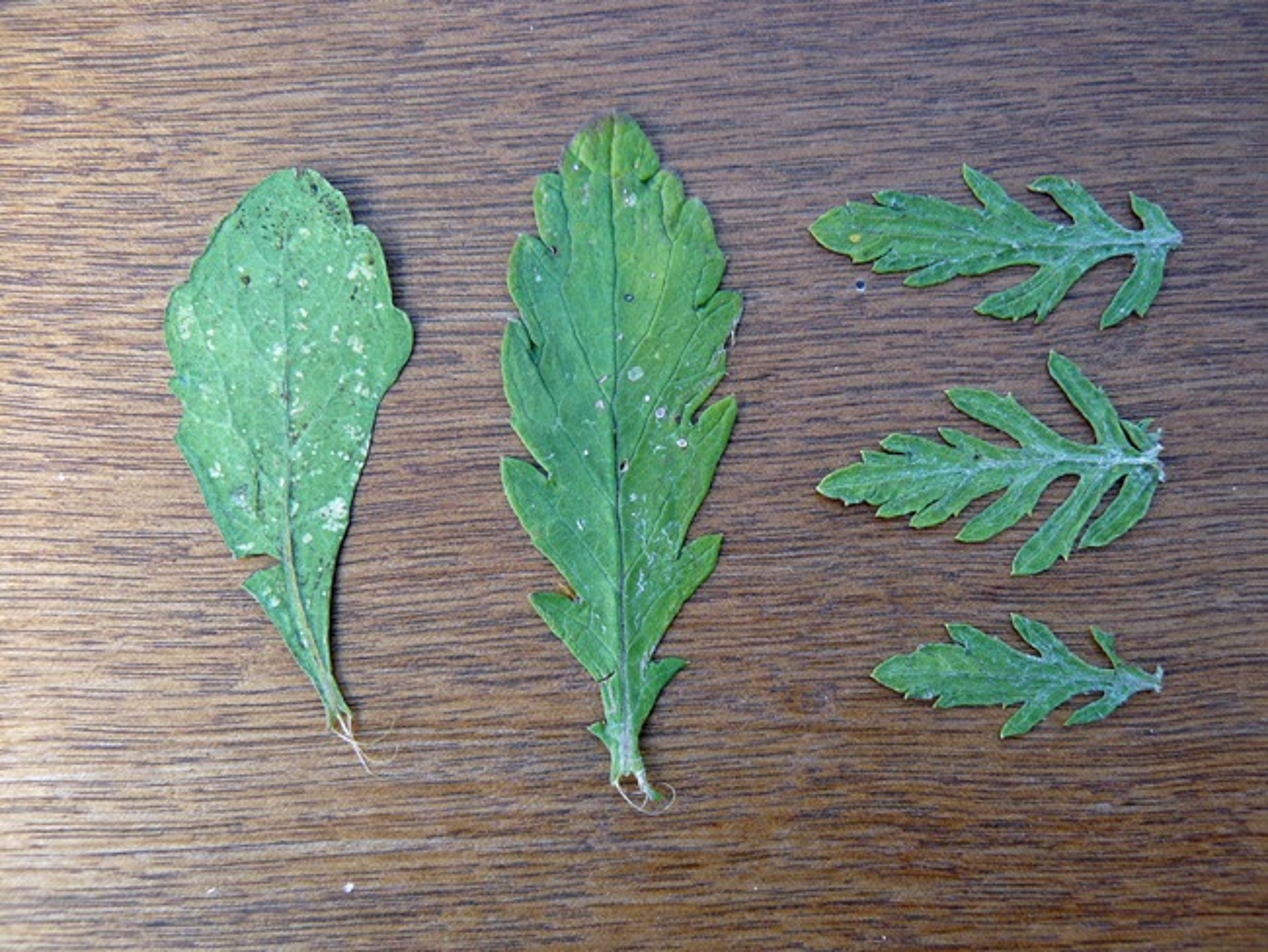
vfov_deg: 39.7
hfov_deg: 51.3
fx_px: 1319
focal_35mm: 36
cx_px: 634
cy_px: 476
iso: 100
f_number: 2.8
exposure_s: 1/100
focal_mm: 6
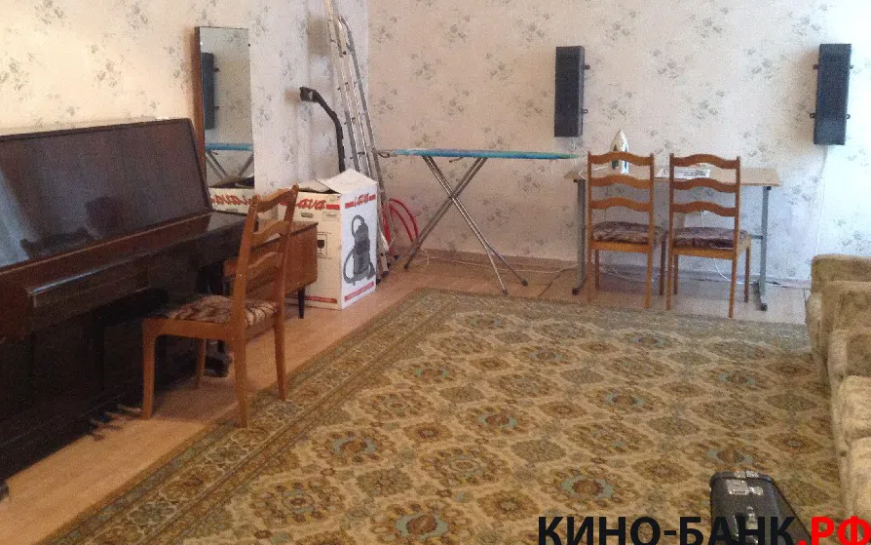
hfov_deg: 49.1
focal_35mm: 40
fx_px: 950
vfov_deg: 31.7
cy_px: 177
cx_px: 373
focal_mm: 3.3
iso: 200
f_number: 2.4
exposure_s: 1/20
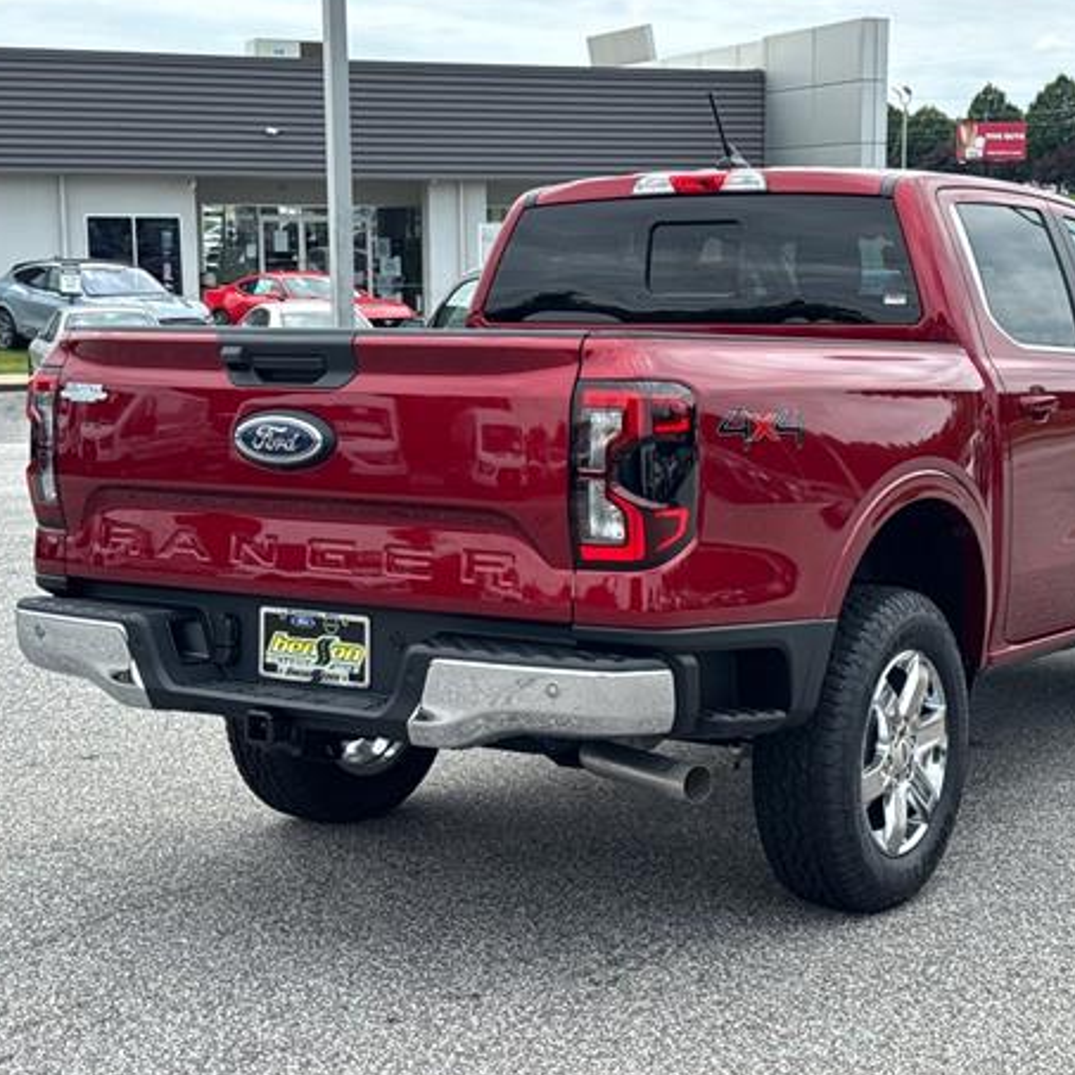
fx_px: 2108
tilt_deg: -5.0
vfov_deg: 28.6
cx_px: 653
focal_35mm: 60
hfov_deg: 28.5
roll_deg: +2.1
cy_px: 536
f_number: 1.78
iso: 64
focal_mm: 6.76
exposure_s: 1/1637
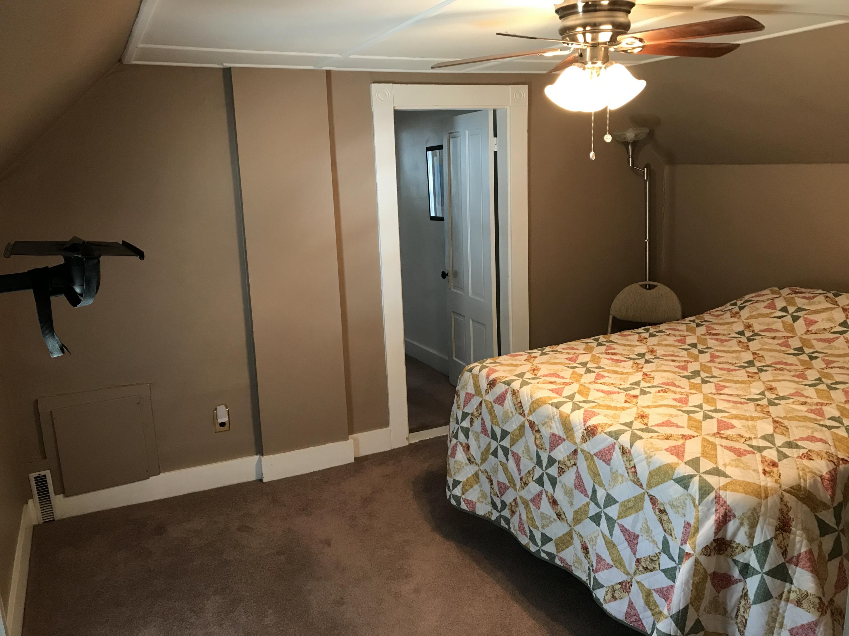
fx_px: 687
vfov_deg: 49.7
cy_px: 318
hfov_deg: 63.4
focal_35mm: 28
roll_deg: +2.4
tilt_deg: -11.5
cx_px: 424
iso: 50
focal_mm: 3.99
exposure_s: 1/15
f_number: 1.8
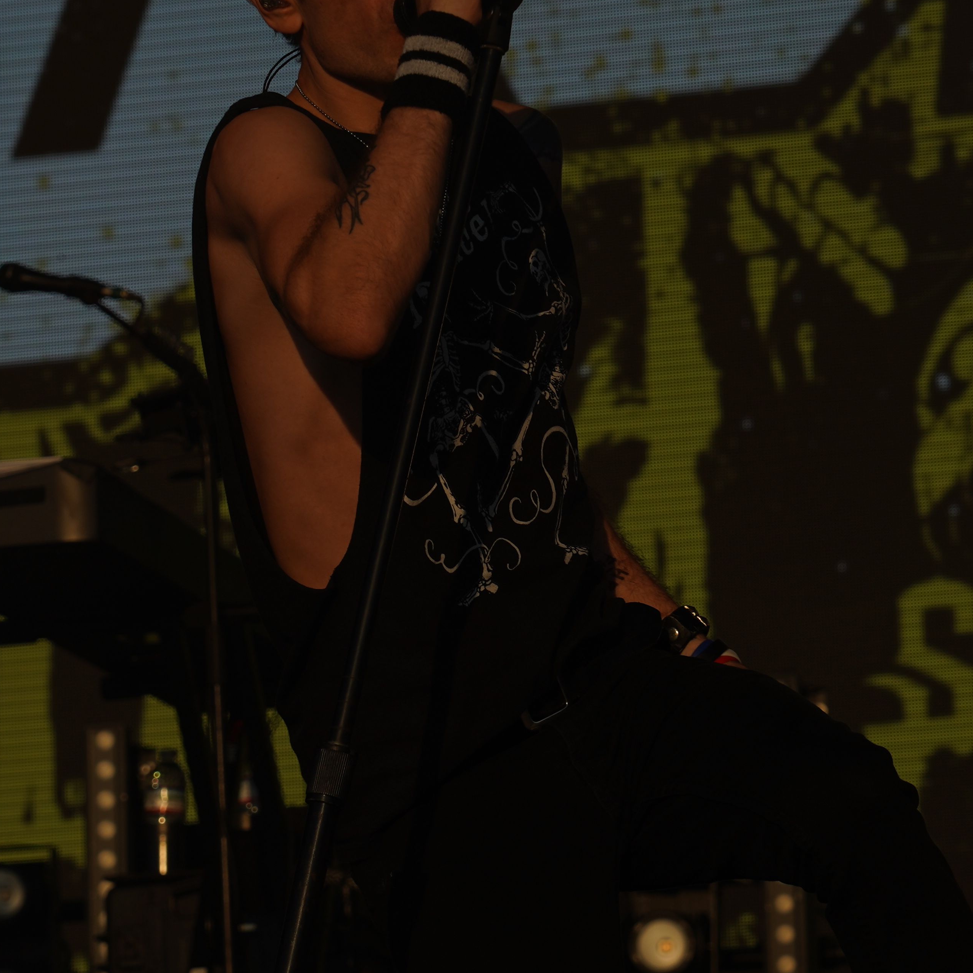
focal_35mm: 210
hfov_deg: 8.3
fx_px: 6678
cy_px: 565
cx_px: 304
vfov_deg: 8.3
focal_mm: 105
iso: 100
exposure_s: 1/800
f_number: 8
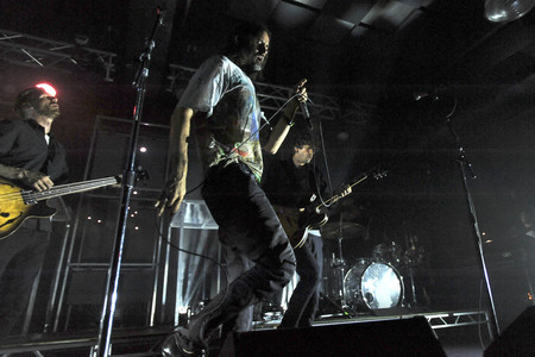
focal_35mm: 22
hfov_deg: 78.6
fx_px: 327
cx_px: 268
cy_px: 178
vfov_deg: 57.2
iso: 5000
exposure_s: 1/400
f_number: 2.8
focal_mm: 22
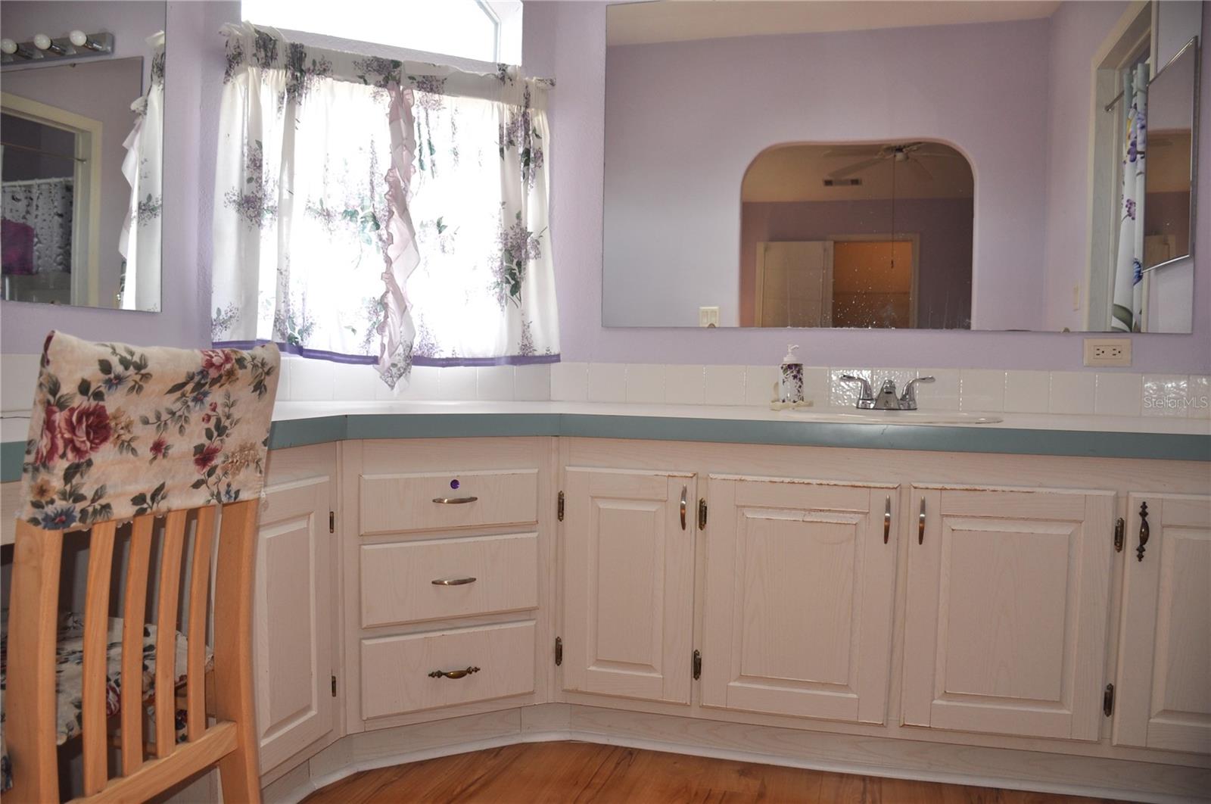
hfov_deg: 67.5
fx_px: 907
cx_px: 606
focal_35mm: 27
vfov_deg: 47.8
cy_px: 402
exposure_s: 1/200
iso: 280
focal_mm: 18
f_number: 3.5
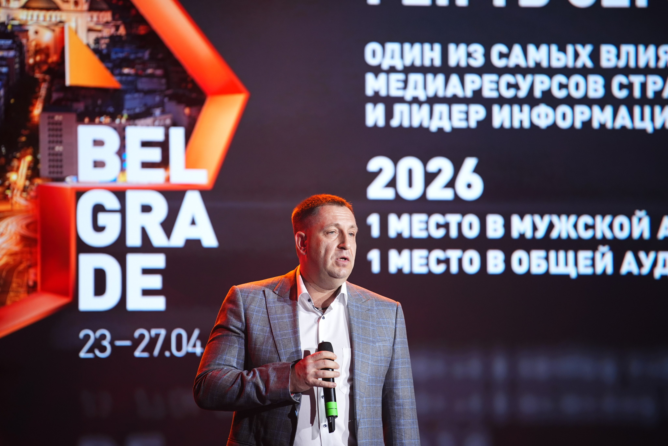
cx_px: 334
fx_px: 3711
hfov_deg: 10.3
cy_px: 223
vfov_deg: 6.9
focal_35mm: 200
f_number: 2.8
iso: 640
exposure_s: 1/200
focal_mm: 200
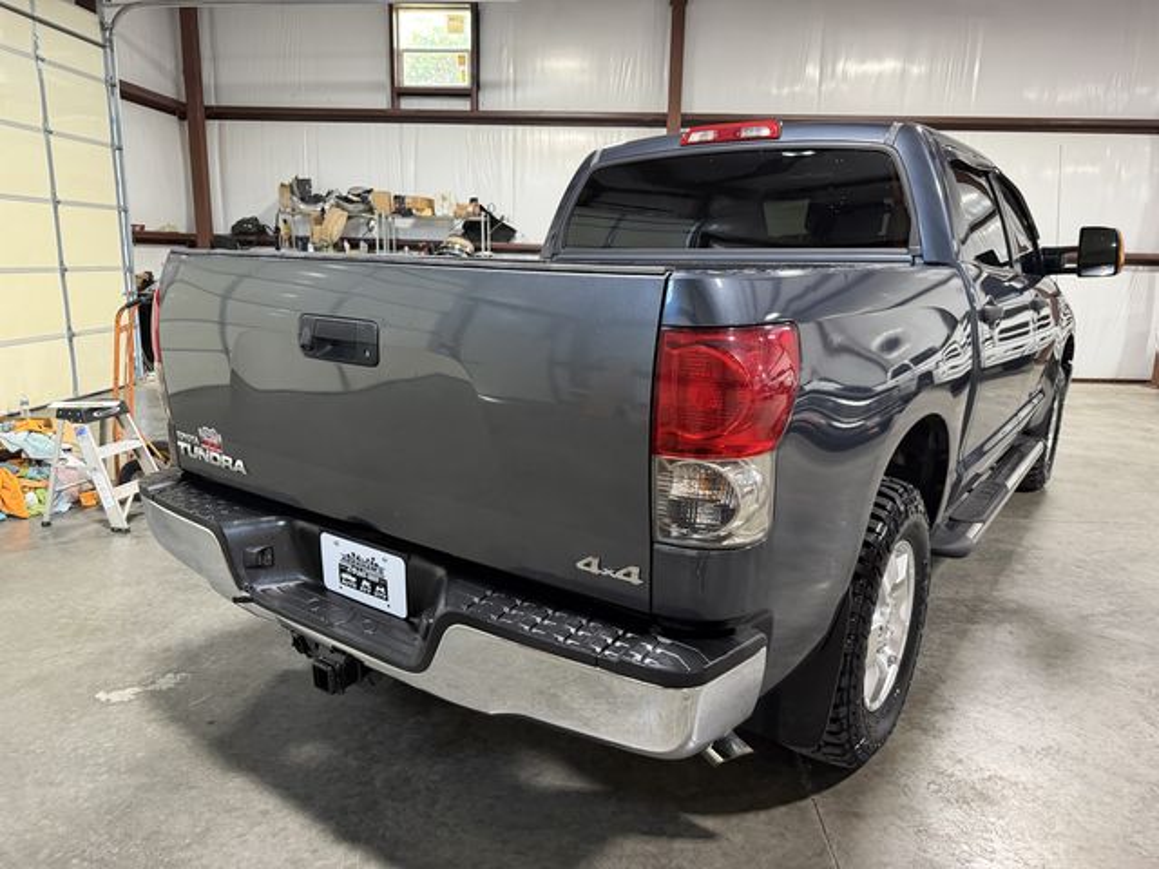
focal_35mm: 24
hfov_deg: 71.6
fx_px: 804
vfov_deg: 56.8
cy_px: 434
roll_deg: -0.5
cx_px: 580
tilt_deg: -11.8
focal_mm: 6.76
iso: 400
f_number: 1.78
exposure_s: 1/60
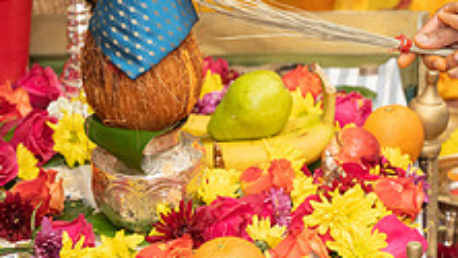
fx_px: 2624
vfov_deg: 5.6
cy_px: 36
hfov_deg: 9.9
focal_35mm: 216
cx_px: 493
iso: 500
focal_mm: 79
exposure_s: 1/200
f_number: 2.8
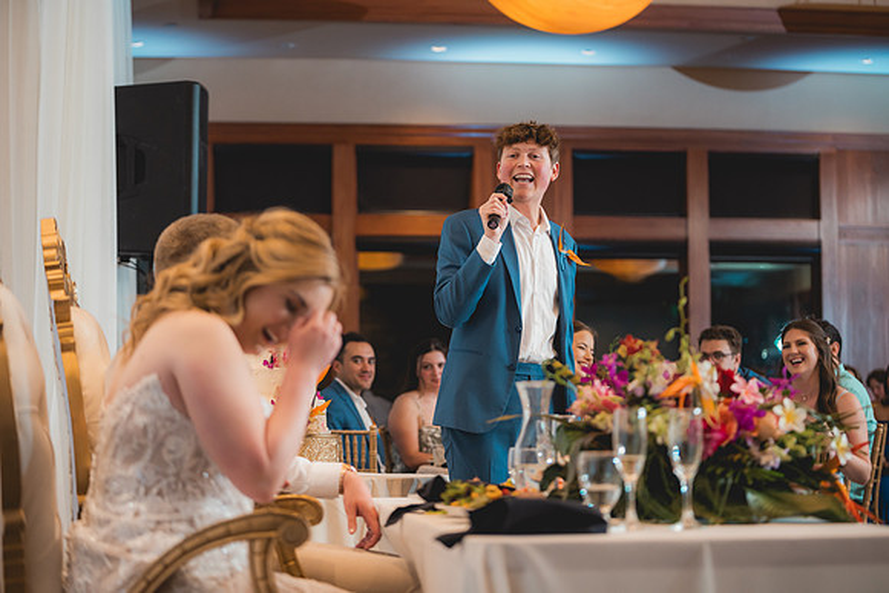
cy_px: 296
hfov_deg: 26.6
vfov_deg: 18.0
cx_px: 444
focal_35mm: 76
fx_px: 1877
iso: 1000
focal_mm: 76
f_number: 2.8
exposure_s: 1/250
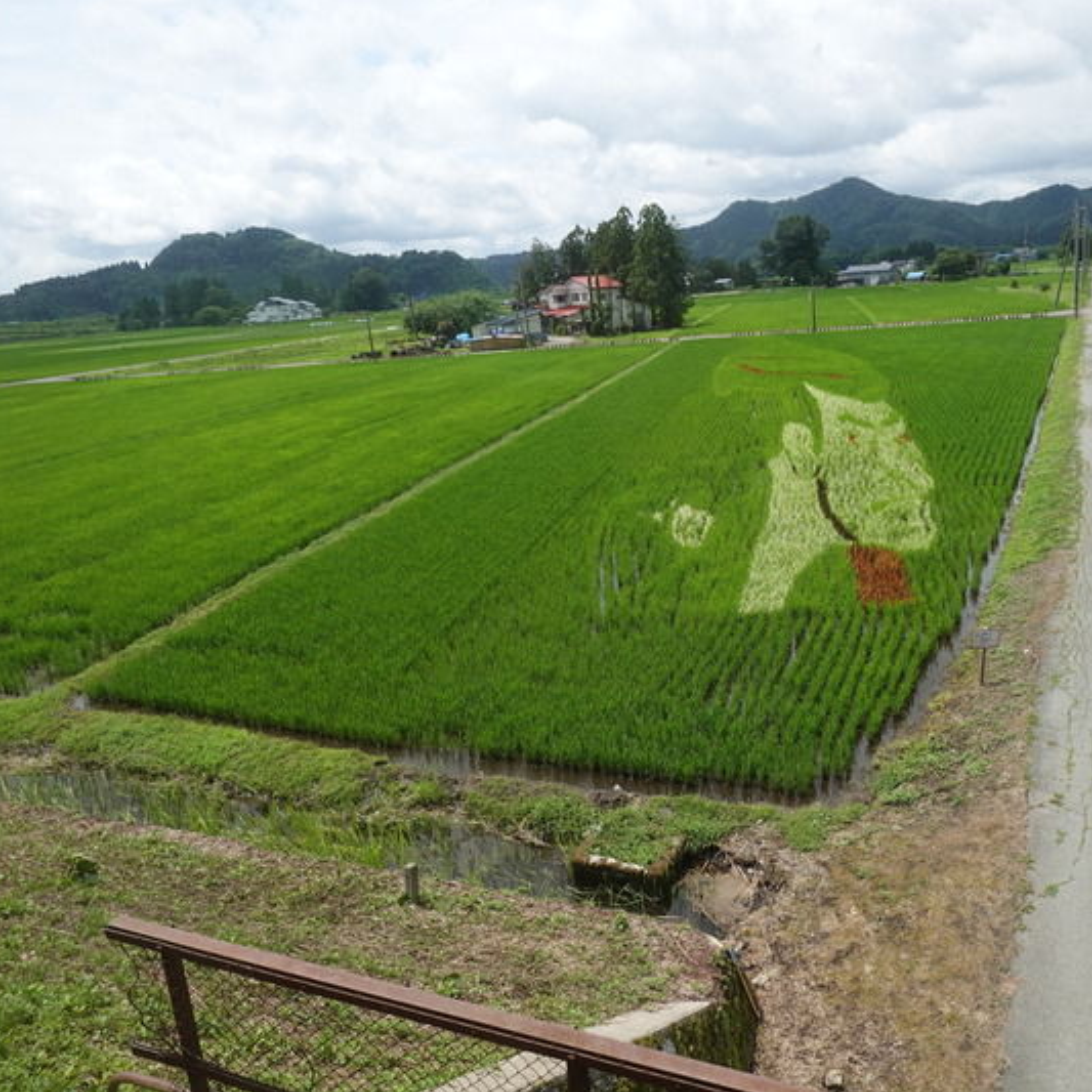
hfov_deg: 60.2
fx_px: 928
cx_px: 681
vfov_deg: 60.9
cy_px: 550
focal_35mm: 26
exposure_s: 1/3200
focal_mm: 7.6
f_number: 2
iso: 125
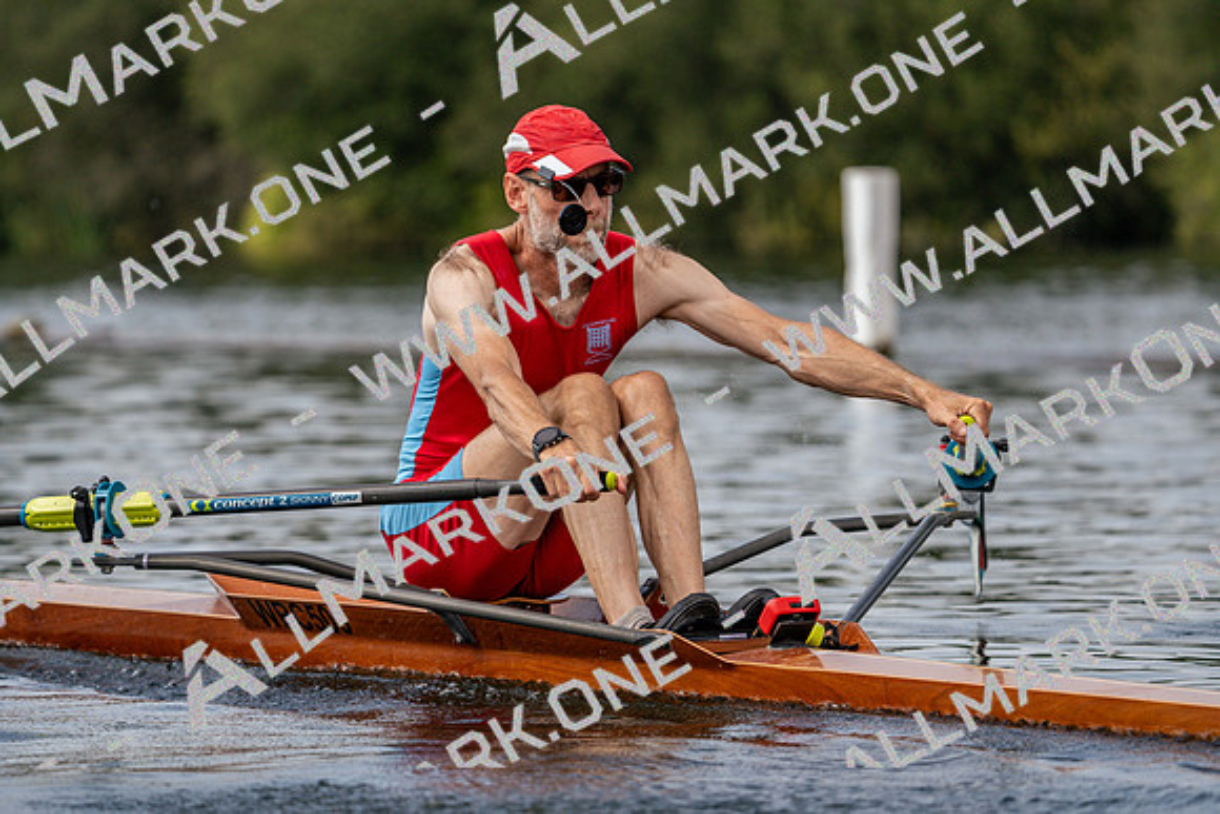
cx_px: 610
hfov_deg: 7.3
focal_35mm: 284
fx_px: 9626
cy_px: 407
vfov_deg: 4.8
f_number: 5.6
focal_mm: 284
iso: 320
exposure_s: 1/1600
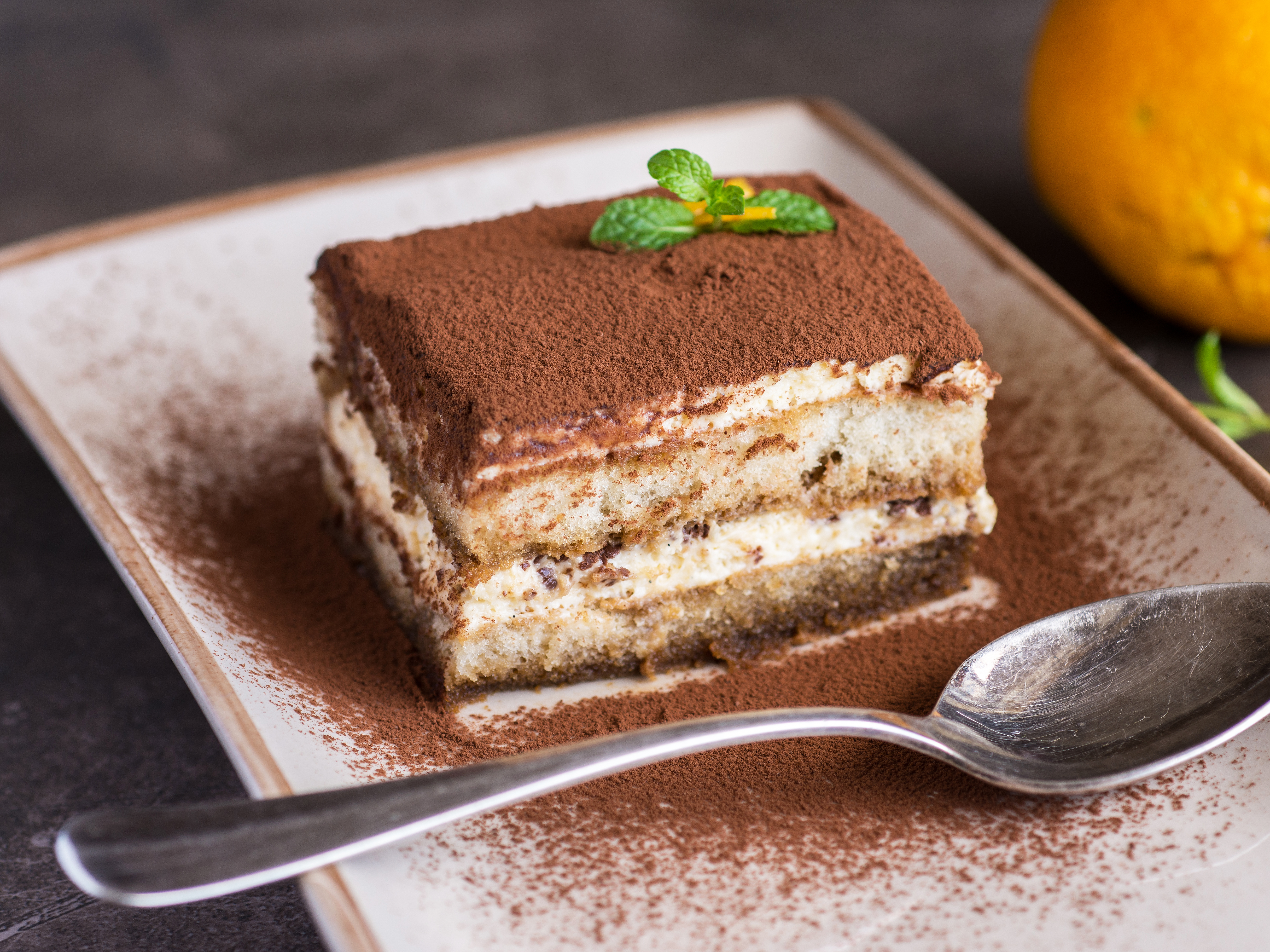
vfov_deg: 15.1
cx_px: 692
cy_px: 478
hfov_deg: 20.0
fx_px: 3595
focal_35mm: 98
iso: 100
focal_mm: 60
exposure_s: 1/50
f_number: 5.6
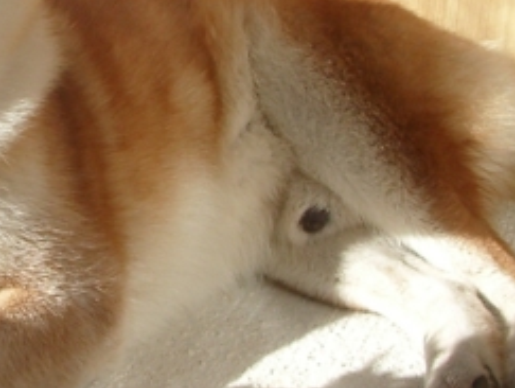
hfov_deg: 16.5
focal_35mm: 115
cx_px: -66
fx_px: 1713
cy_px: 121
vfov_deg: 12.9
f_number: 4.3
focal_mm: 5.8
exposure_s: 1/400
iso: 80
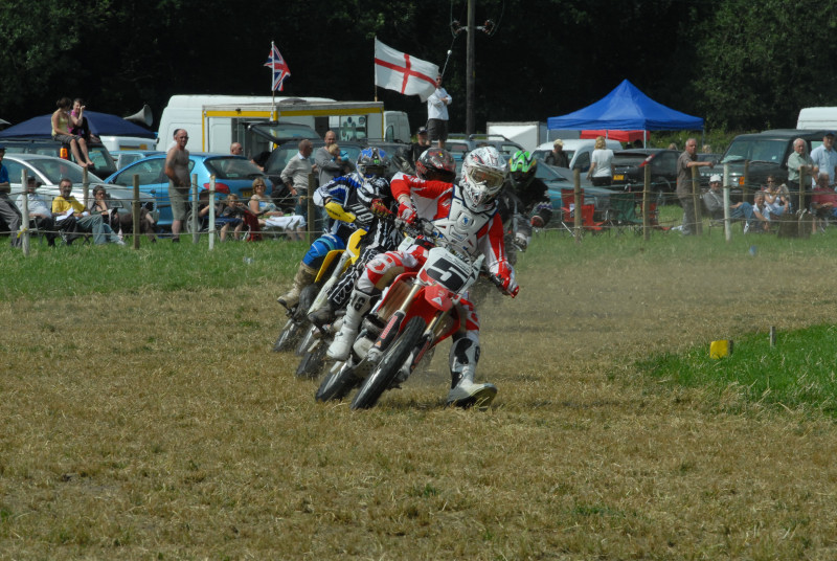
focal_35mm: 270
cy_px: 280
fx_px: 6287
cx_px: 418
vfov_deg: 5.1
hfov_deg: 7.6
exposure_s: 1/320
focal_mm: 180
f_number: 14
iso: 400
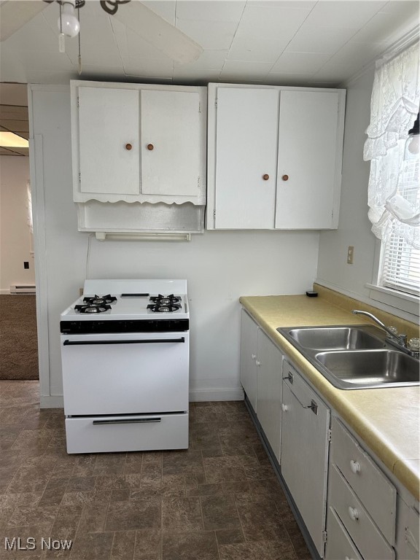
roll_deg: -2.5
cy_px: 280
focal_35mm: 24
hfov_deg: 56.8
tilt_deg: -8.1
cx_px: 210
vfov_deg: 71.6
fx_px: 388
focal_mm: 6.86
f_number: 1.78
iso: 250
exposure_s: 1/118
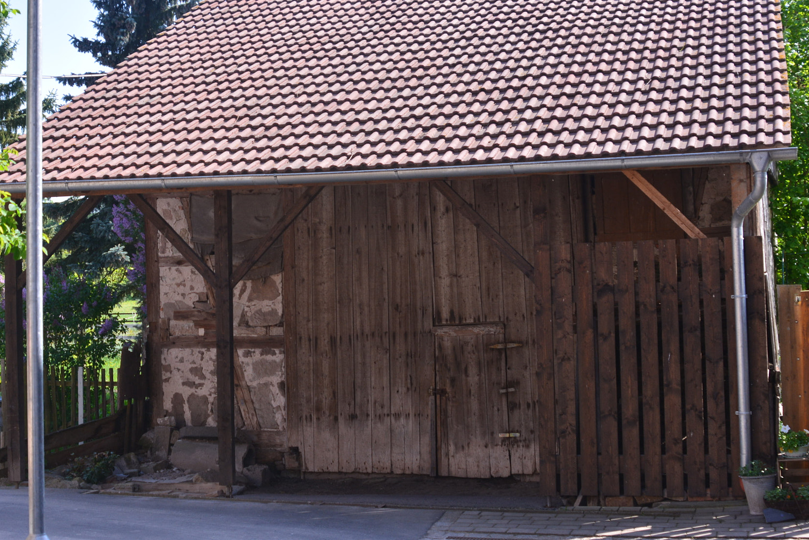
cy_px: 191
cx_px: 350
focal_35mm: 57
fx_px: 1281
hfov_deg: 35.0
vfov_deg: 23.7
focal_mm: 28
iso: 200
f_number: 7.1
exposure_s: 1/200
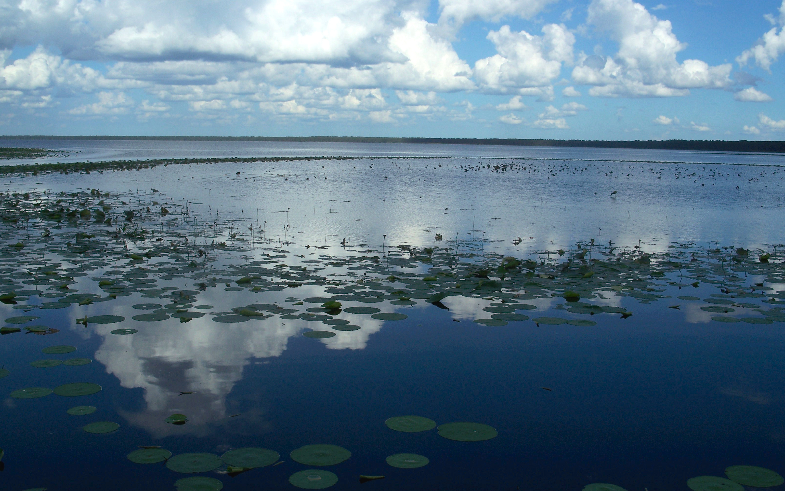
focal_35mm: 40
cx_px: 388
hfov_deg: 49.3
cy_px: 231
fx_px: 856
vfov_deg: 32.0
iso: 64
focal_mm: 7.8
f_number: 5.6
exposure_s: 1/640
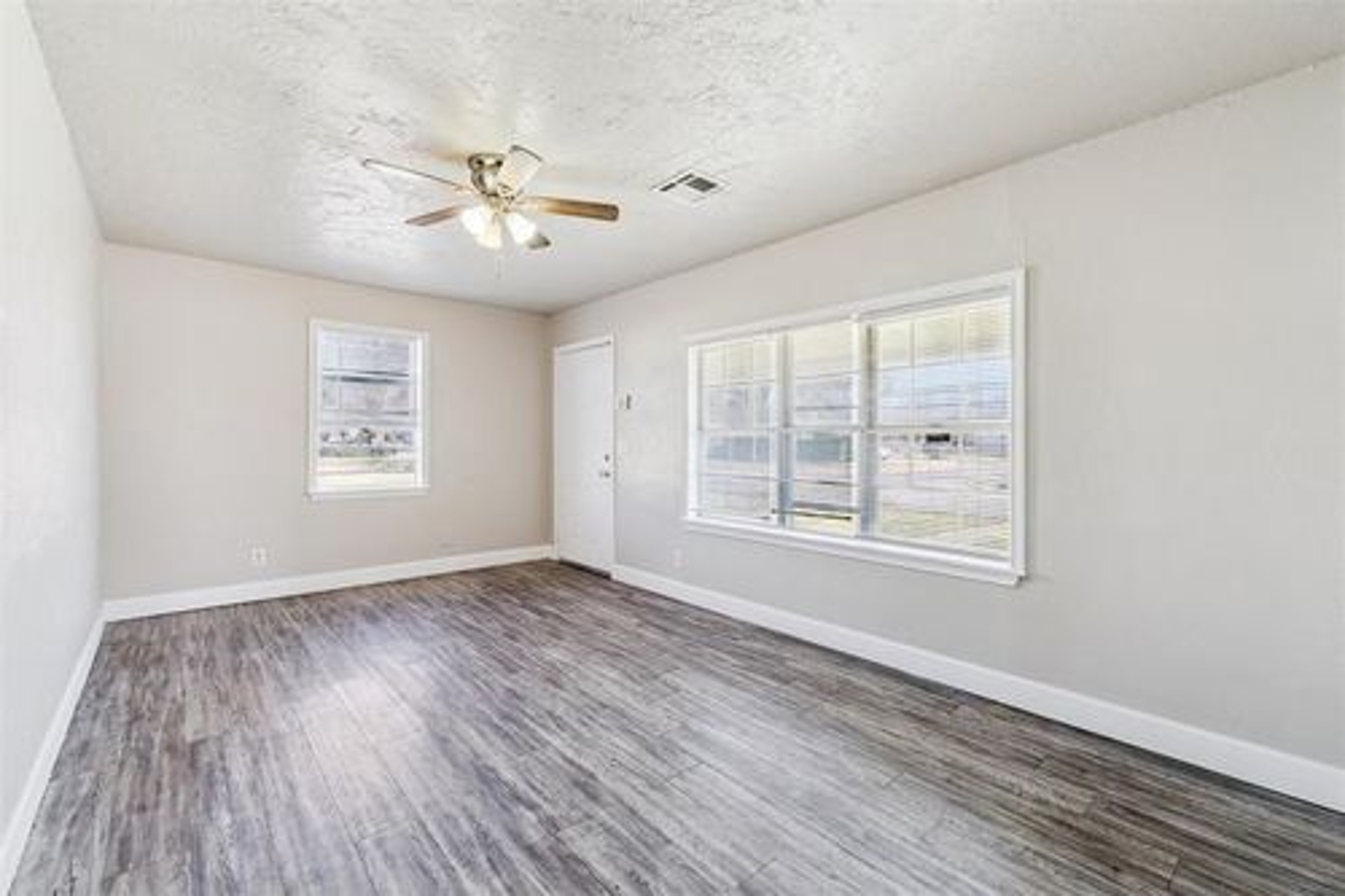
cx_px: 672
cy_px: 448
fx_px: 560
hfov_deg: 100.4
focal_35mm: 15
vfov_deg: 77.3
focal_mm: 10
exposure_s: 1/13
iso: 100
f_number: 8
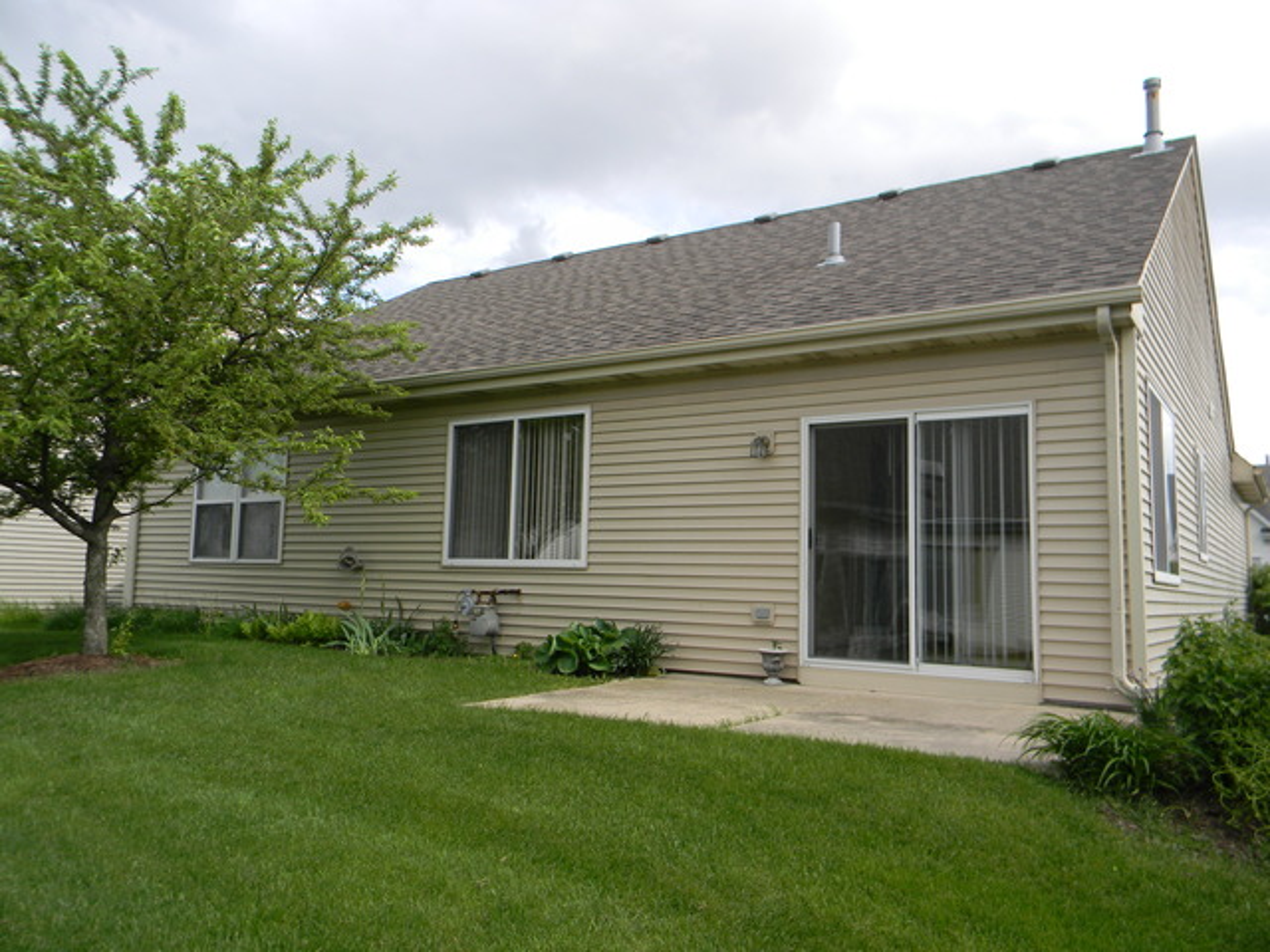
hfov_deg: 63.4
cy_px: 476
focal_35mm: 28
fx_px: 1027
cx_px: 635
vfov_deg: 49.7
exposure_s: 1/527
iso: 80
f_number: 3.5
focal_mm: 5
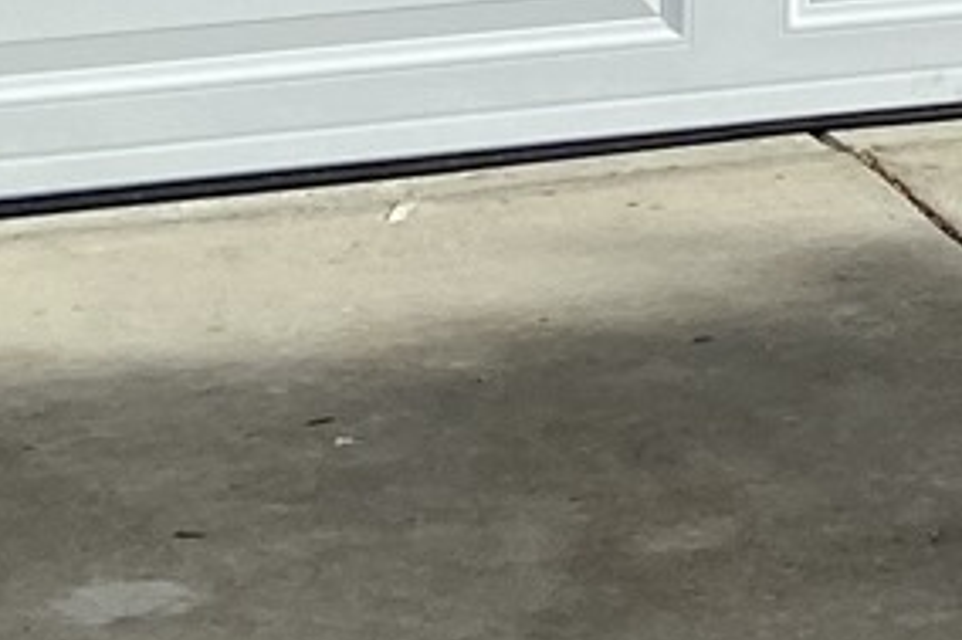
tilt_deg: +1.9
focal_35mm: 195
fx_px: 5208
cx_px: 1670
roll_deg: -0.6
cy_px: -1101
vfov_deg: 6.6
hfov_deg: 10.0
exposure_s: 1/2033
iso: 32
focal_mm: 4.25
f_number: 1.8
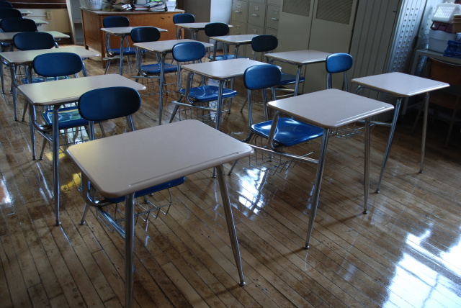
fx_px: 346
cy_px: 154
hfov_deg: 67.3
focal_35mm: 27
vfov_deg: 48.0
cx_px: 230
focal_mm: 18
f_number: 4.5
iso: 100
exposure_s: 1/8
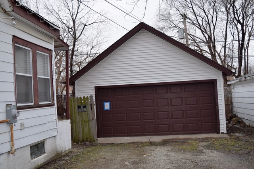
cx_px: 127
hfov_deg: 47.9
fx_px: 286
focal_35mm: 40
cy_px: 84
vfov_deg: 33.0
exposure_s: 1/125
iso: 100
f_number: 5.6
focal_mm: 27
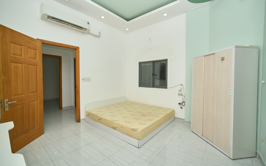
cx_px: 133
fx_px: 105
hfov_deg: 103.2
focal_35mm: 15
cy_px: 81
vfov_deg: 76.5
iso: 100
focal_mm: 9
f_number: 4
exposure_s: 1/125
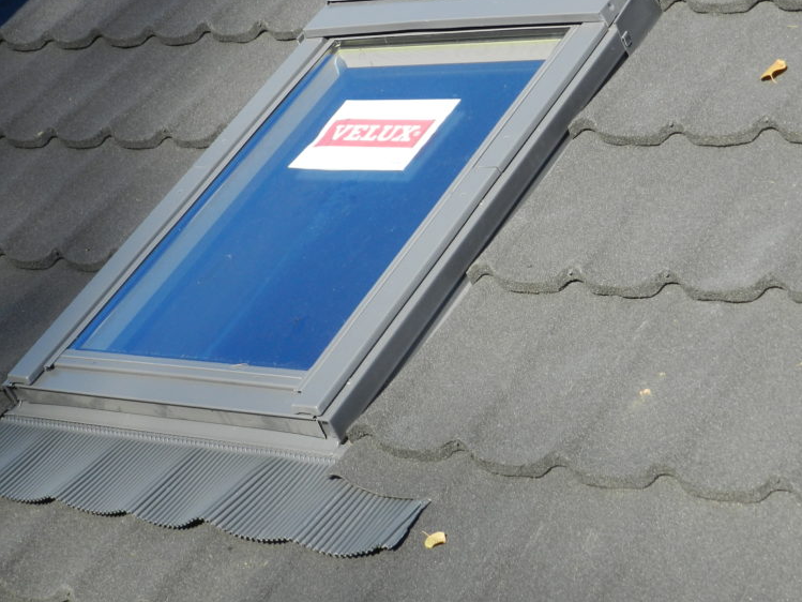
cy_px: 286
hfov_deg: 23.8
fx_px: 1900
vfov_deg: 18.0
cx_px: 376
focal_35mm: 82
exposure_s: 1/400
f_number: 4.6
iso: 160
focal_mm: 10.7
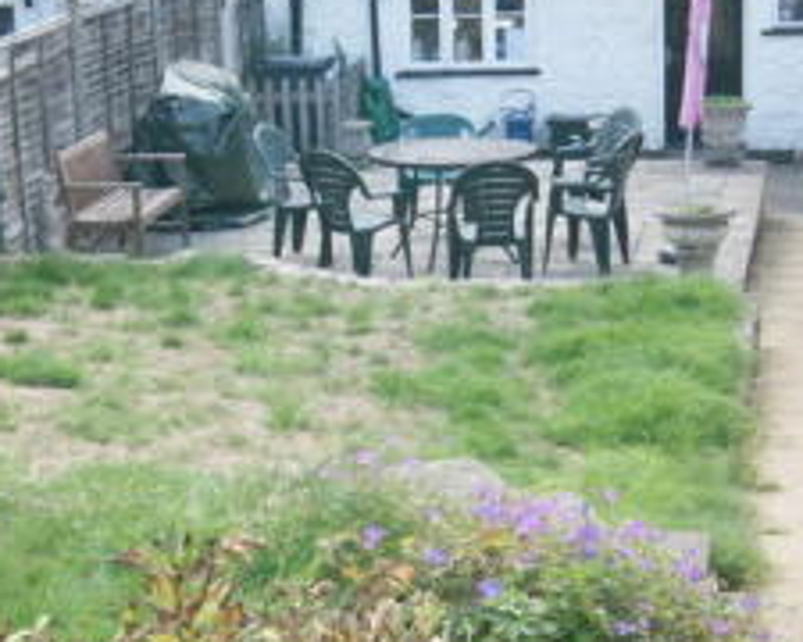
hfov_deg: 19.5
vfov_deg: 15.7
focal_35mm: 98
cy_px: 358
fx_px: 2329
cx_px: 323
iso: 400
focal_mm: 24
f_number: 10
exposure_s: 1/160
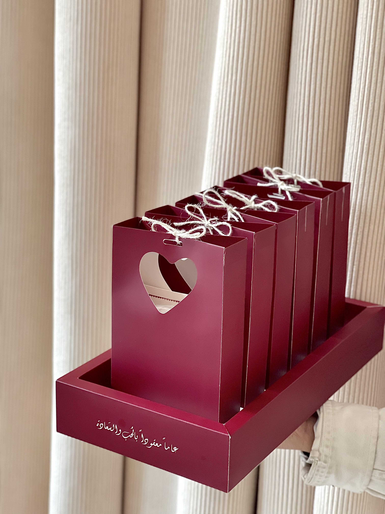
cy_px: 257
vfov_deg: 30.3
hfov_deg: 22.9
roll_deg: -2.4
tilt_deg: -14.1
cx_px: 192
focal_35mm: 64
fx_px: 949
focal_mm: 7.5
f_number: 2.2
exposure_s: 1/121
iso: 200
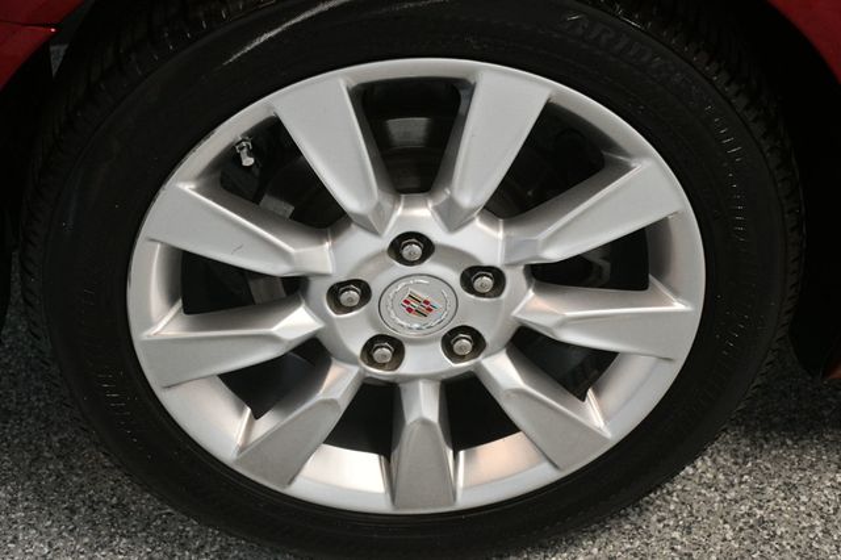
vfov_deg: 21.5
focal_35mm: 63
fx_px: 1471
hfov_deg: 31.9
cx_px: 420
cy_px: 280
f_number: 4.5
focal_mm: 42
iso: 2200
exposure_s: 1/125
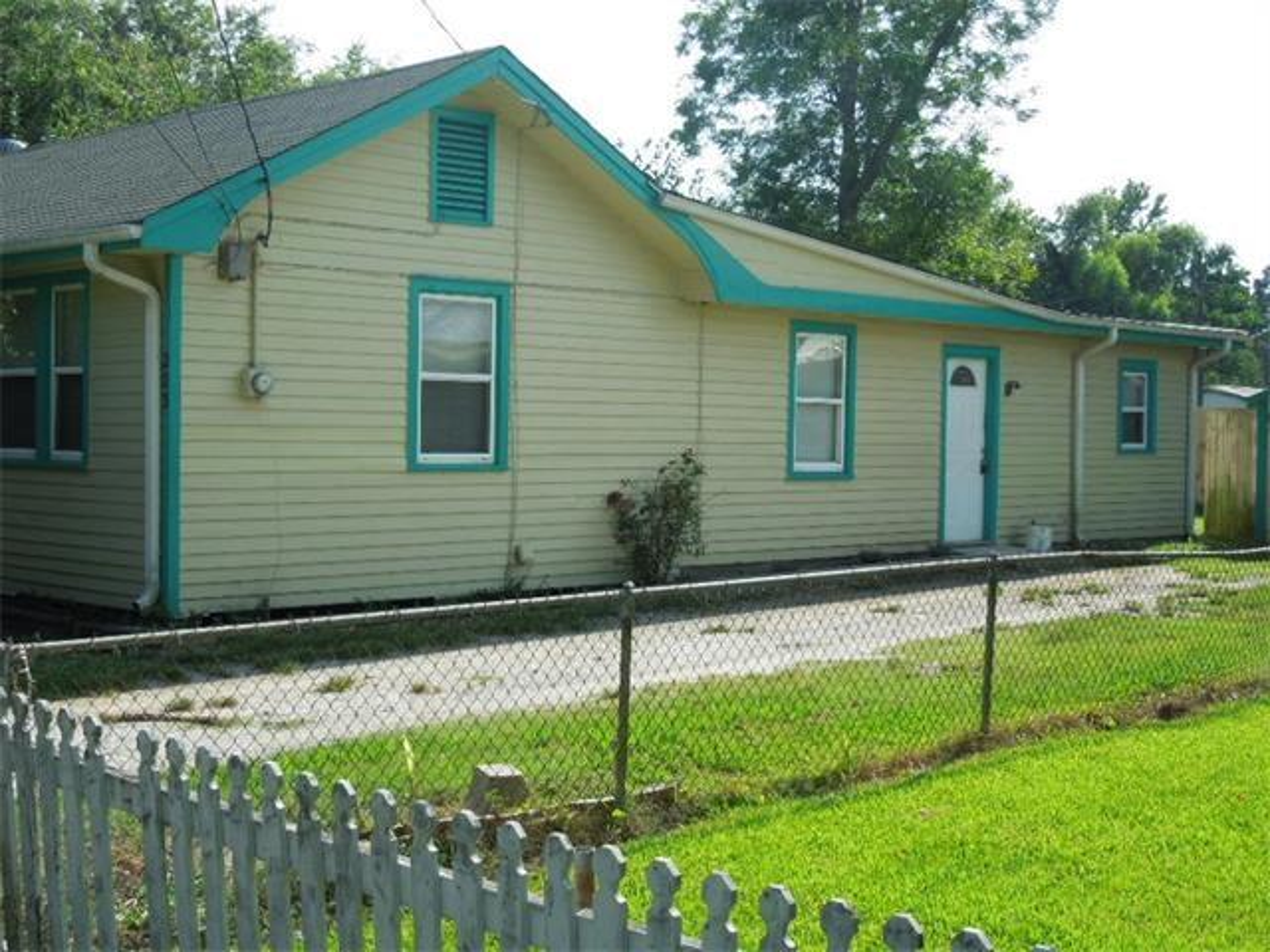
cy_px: 476
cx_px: 635
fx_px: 1761
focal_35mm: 48
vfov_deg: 30.3
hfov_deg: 39.7
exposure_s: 1/500
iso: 100
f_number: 4
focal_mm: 8.7
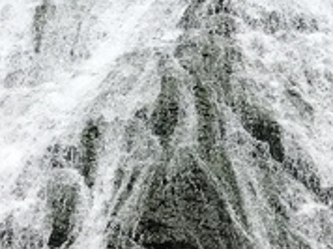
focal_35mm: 126
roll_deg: +1.9
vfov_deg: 11.5
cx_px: 243
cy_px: -62
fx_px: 1210
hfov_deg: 15.6
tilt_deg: +12.9
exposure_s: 1/2227
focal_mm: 3.99
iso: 20
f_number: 1.8
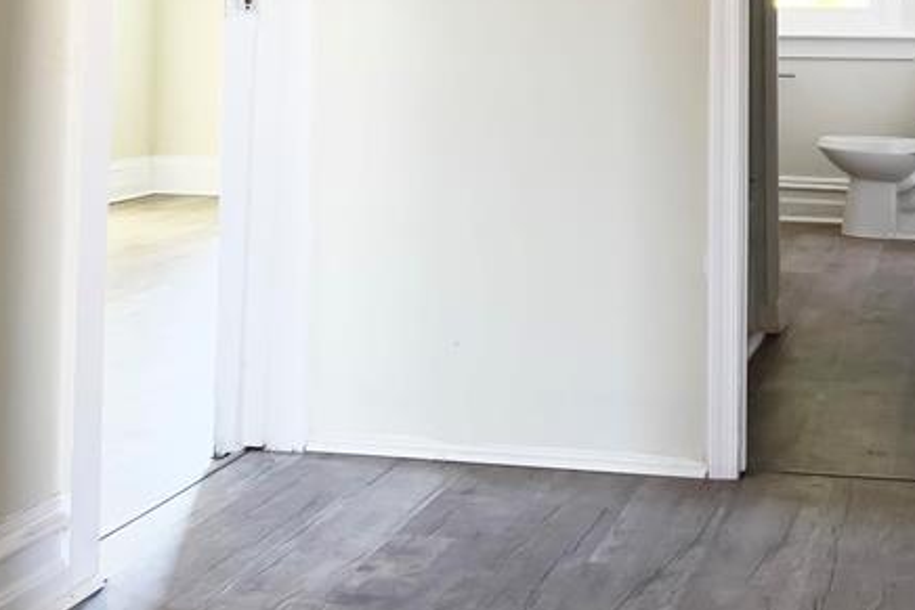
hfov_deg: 32.8
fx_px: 1551
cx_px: 544
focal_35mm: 61
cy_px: -46
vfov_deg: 21.3
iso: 160
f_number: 1.5
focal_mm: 5.7
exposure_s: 1/60
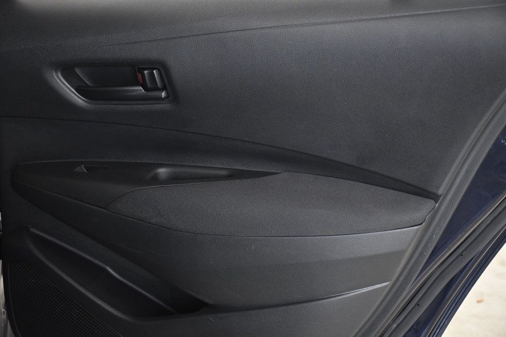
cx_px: 253
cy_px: 168
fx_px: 1181
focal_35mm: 84
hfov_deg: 24.2
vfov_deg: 16.3
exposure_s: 1/320
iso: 2500
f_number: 4.8
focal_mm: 56
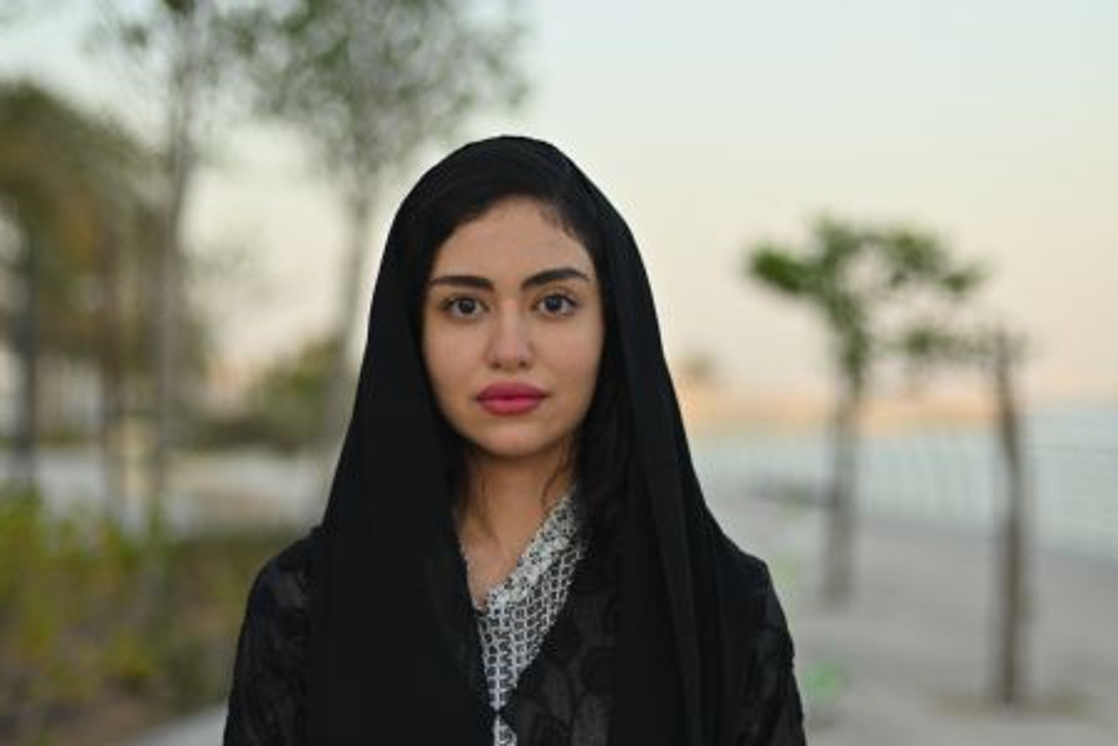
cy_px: 373
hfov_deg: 27.0
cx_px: 559
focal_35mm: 75
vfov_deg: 18.2
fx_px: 2329
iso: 100
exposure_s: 1/2000
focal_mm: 50
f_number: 1.8
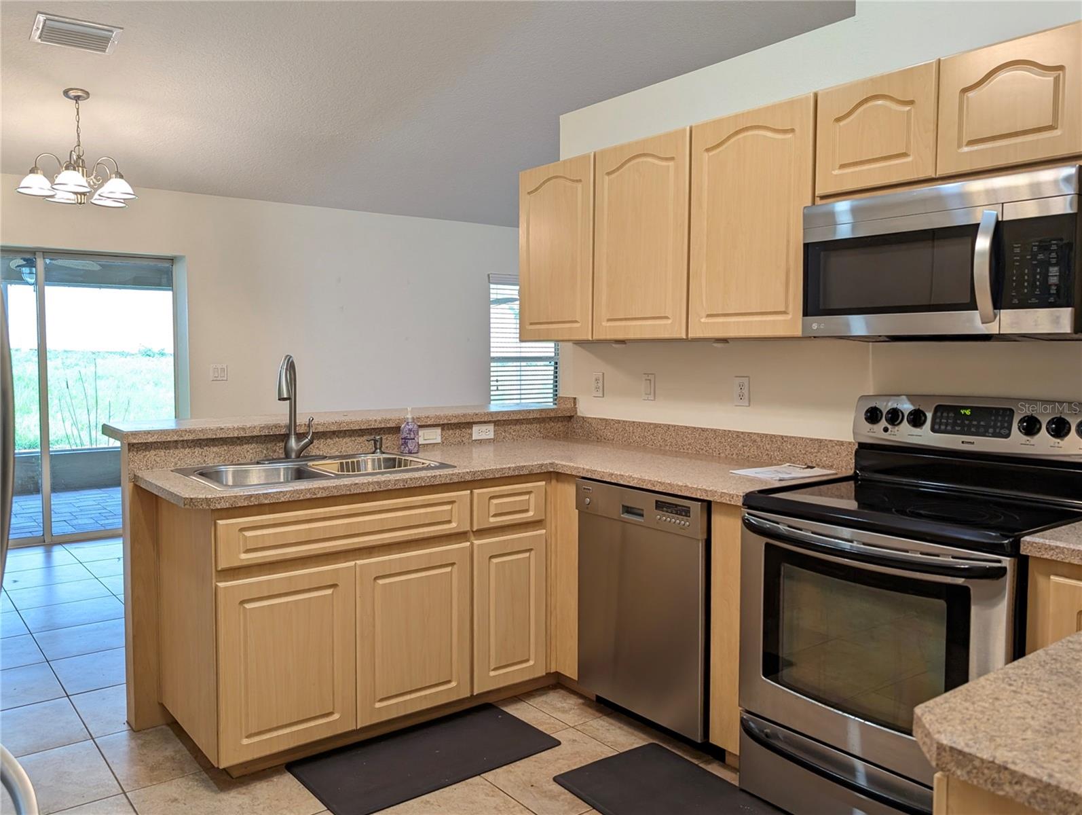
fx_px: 751
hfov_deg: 71.5
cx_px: 541
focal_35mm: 24
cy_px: 408
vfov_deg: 56.9
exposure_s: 1/120
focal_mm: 6.9
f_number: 1.68
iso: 208
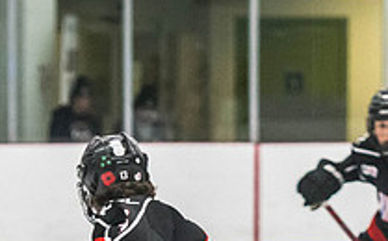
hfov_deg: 3.3
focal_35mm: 641
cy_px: 441
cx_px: 249
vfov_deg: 2.0
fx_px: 6769
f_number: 2.8
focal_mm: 105
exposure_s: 1/640
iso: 1800
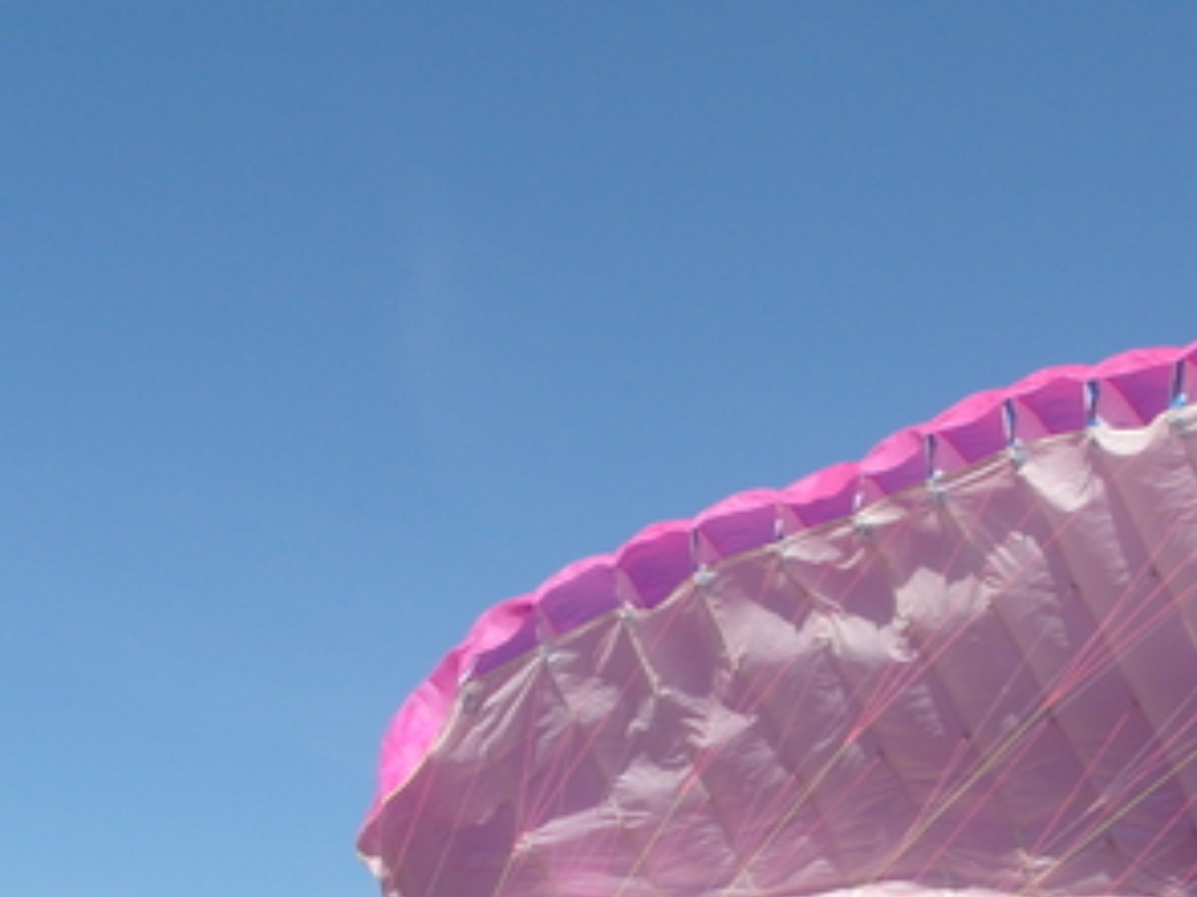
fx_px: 2627
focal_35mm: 76
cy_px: 816
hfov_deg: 25.2
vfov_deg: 19.0
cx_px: 958
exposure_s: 1/500
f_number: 6.8
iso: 80
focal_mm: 7.8
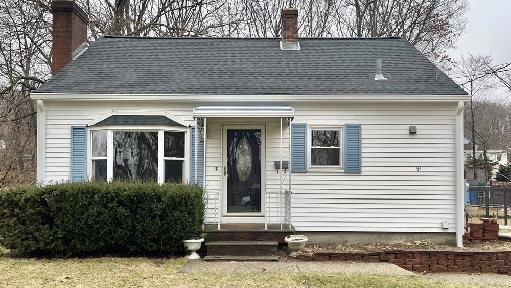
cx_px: 256
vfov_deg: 40.0
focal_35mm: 29
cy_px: 172
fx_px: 393
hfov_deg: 66.1
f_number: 1.6
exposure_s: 1/177
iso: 32
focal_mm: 5.1
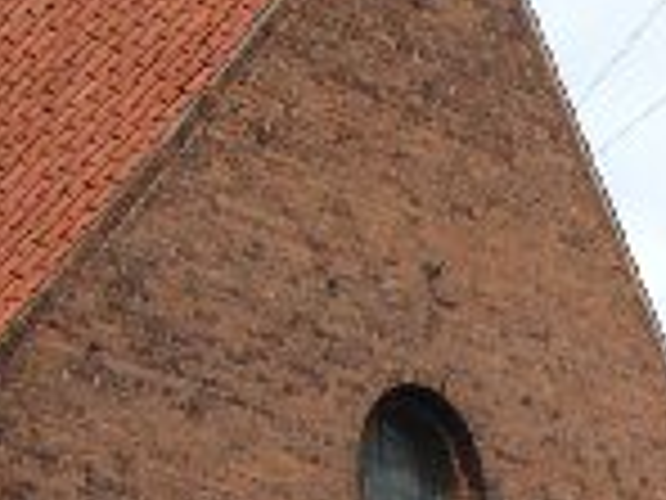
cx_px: 1053
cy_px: 376
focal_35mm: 219
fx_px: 4213
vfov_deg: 6.8
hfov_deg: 8.8
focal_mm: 7.5
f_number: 6.8
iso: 50
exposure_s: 1/362
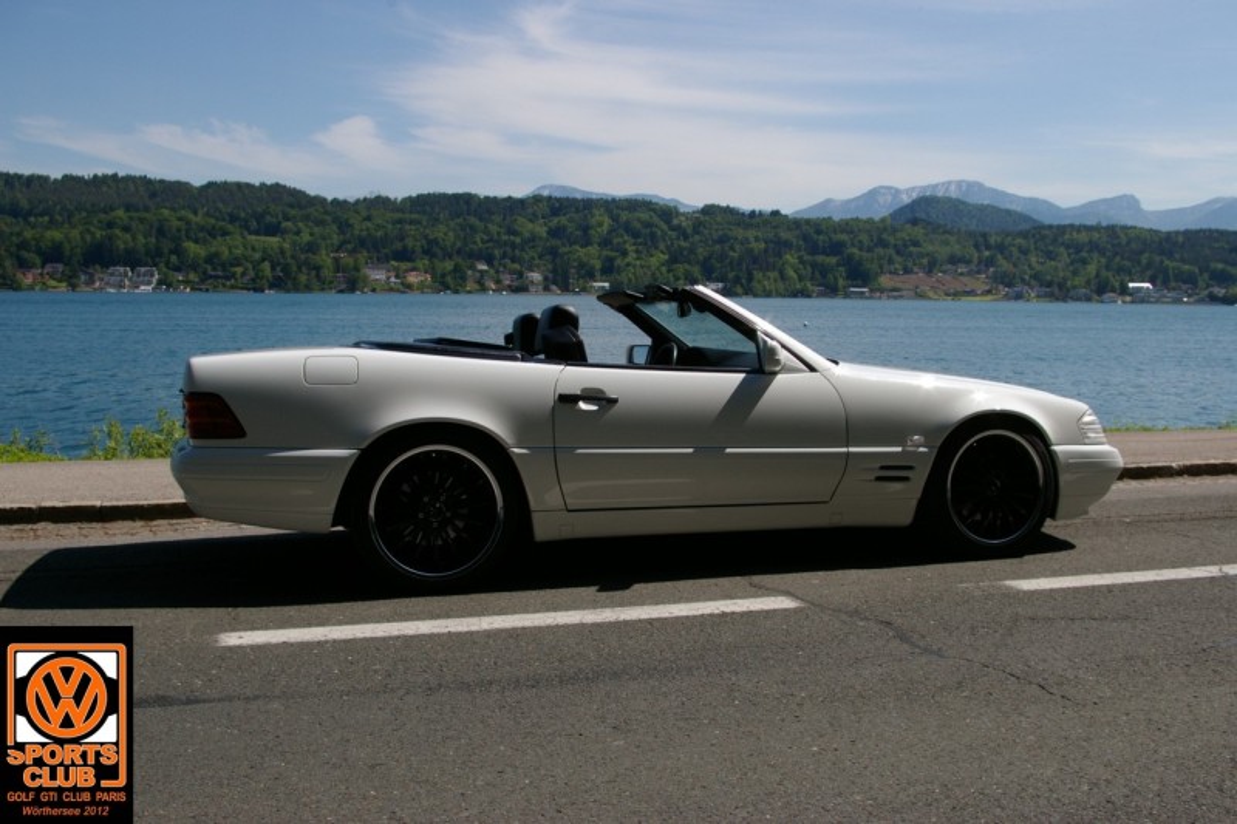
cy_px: 412
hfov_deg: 55.1
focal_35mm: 34
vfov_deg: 38.3
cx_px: 618
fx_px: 1185
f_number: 11
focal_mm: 23
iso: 200
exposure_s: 1/250
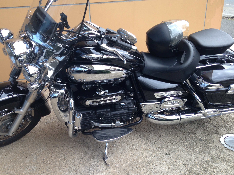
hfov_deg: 49.0
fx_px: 257
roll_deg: +1.4
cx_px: 117
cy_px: 81
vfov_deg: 37.7
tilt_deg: -24.5
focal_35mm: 38
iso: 50
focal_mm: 4.12
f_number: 2.4
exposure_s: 1/60
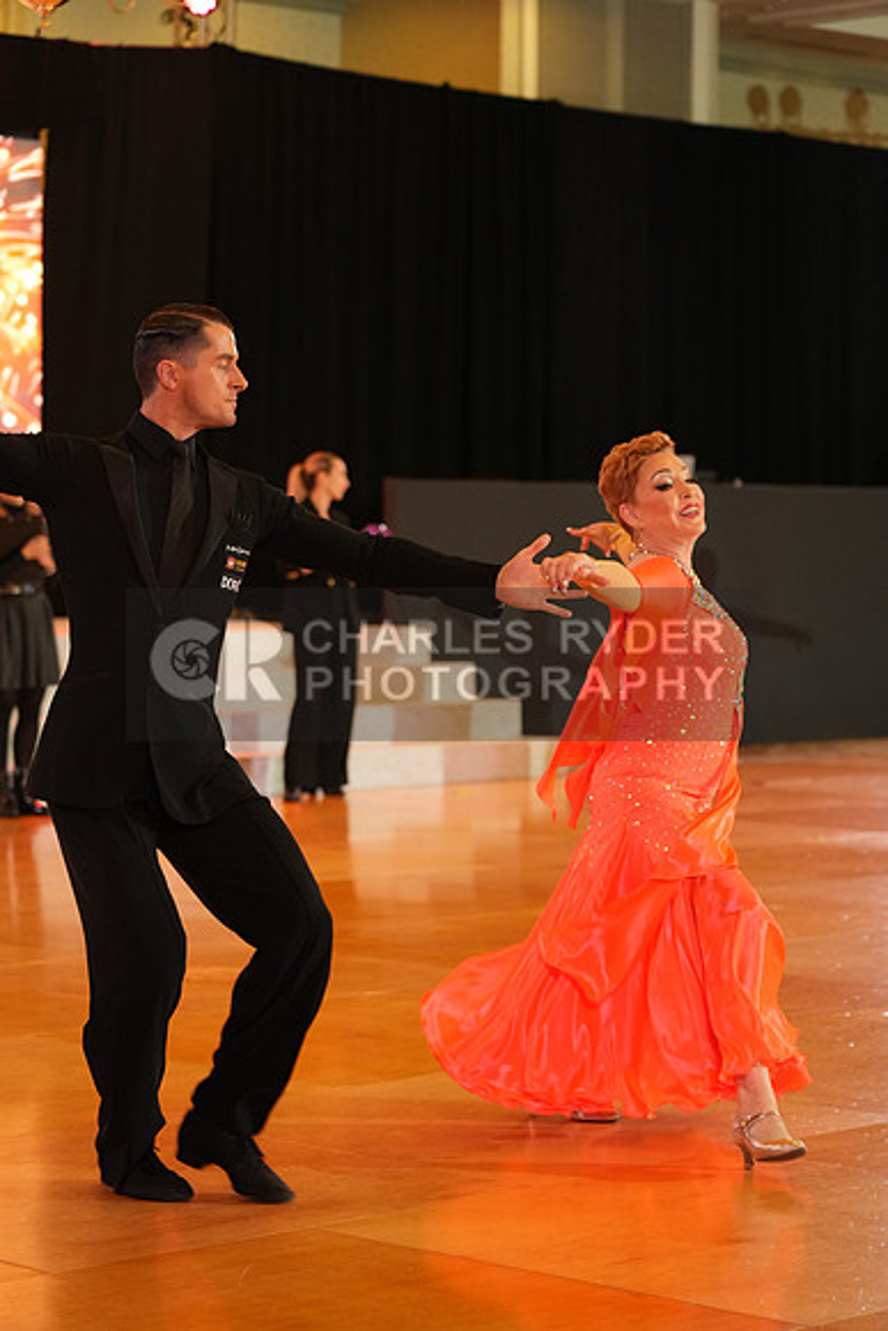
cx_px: 444
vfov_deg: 21.7
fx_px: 3476
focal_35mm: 94
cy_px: 666
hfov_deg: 14.6
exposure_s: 1/160
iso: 2500
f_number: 4
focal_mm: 94
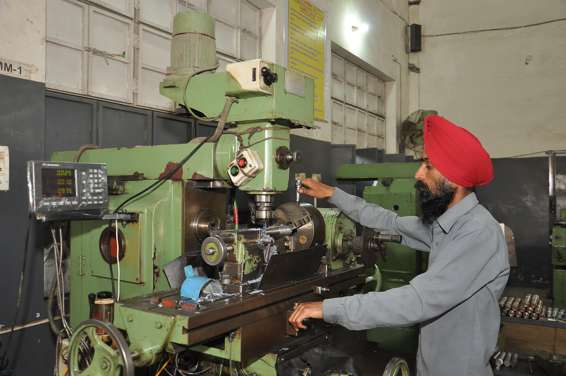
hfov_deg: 59.6
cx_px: 283
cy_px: 188
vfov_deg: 41.6
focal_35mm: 32
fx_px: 495
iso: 800
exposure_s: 1/30
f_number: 4.5
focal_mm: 21
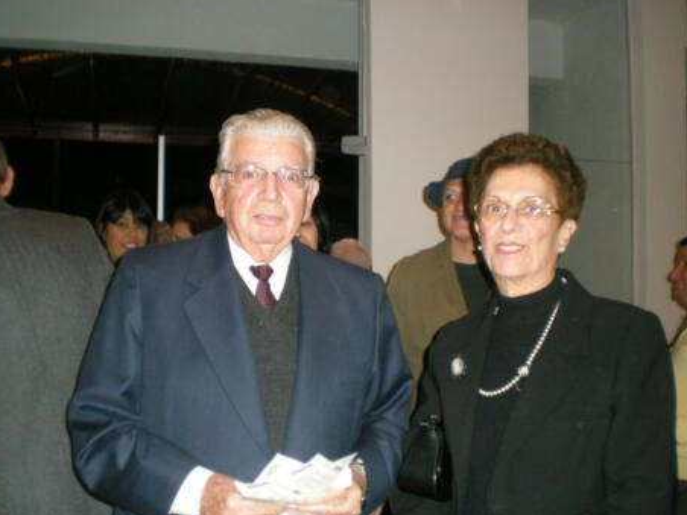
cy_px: 273
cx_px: 316
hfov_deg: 44.8
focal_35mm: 42
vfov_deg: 34.3
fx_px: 834
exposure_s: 1/60
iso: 213
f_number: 3.1
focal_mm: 6.3
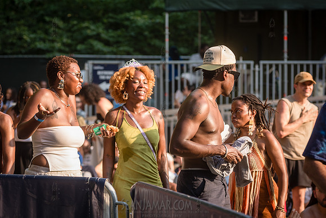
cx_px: 203
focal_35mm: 149
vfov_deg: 9.2
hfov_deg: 13.7
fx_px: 1353
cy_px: 95
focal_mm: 120
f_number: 4.5
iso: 400
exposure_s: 1/640
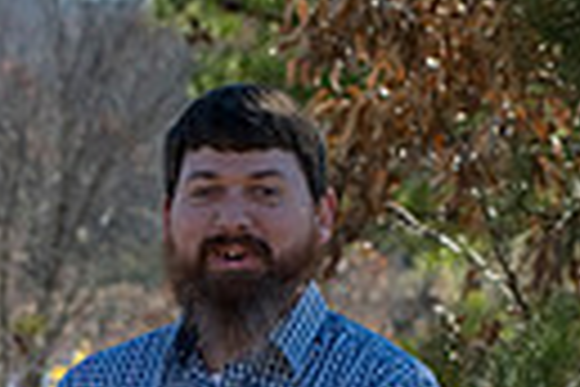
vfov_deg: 4.8
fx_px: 4495
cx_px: 90
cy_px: 788
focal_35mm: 279
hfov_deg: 7.4
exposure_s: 1/500
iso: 400
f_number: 7.1
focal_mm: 80
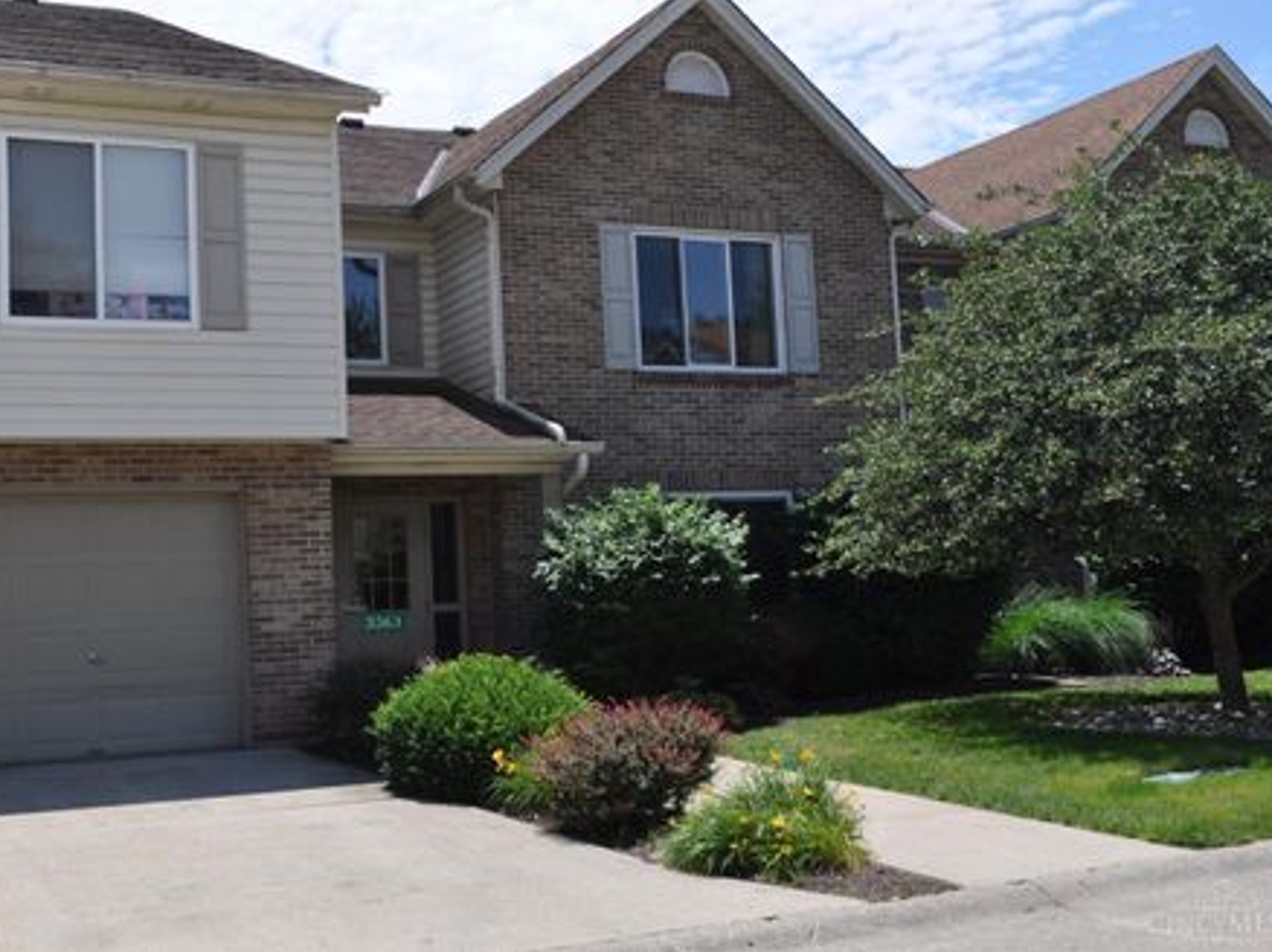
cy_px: 475
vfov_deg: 31.5
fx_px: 1689
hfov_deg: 41.2
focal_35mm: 46
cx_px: 569
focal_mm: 28
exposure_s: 1/160
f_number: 13
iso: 200
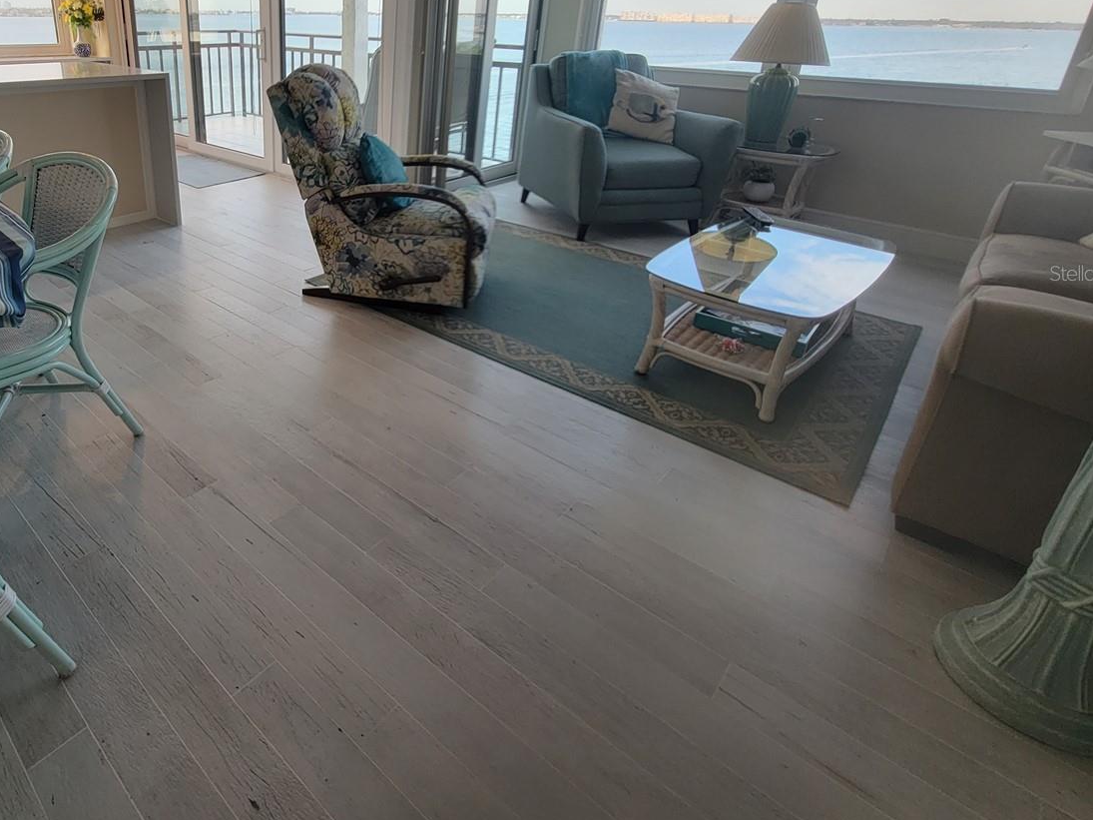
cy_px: 273
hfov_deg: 81.2
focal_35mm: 19
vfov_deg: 66.8
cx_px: 345
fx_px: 600
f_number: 2.2
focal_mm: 2.2
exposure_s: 1/60
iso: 80
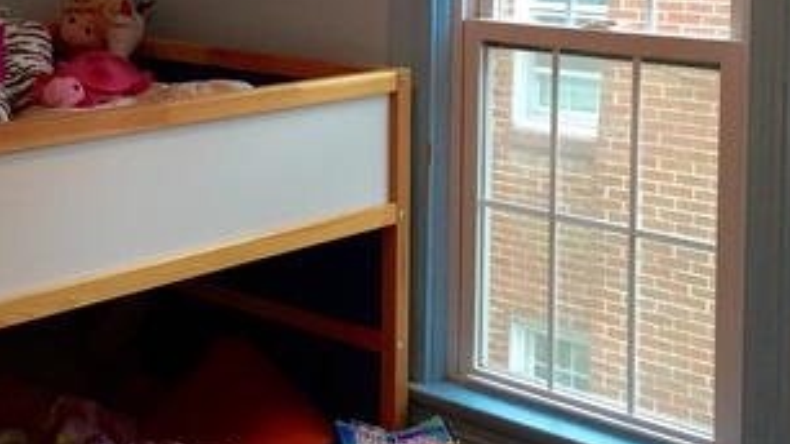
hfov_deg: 31.9
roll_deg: -1.2
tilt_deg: -1.6
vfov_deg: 17.5
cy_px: -62
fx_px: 1382
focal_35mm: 66
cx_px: 364
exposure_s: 1/30
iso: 50
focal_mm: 4.15
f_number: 2.2
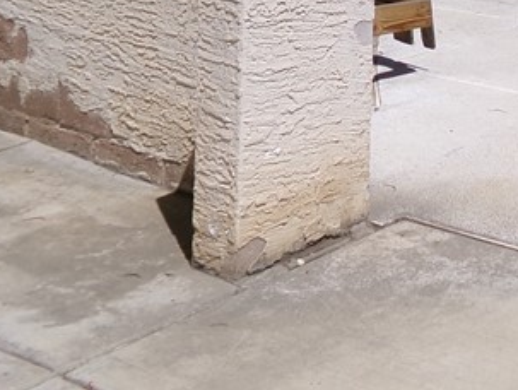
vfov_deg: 16.5
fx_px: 1214
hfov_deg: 22.4
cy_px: -209
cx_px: 609
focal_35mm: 81
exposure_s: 1/240
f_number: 11.07
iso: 100
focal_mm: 4.3
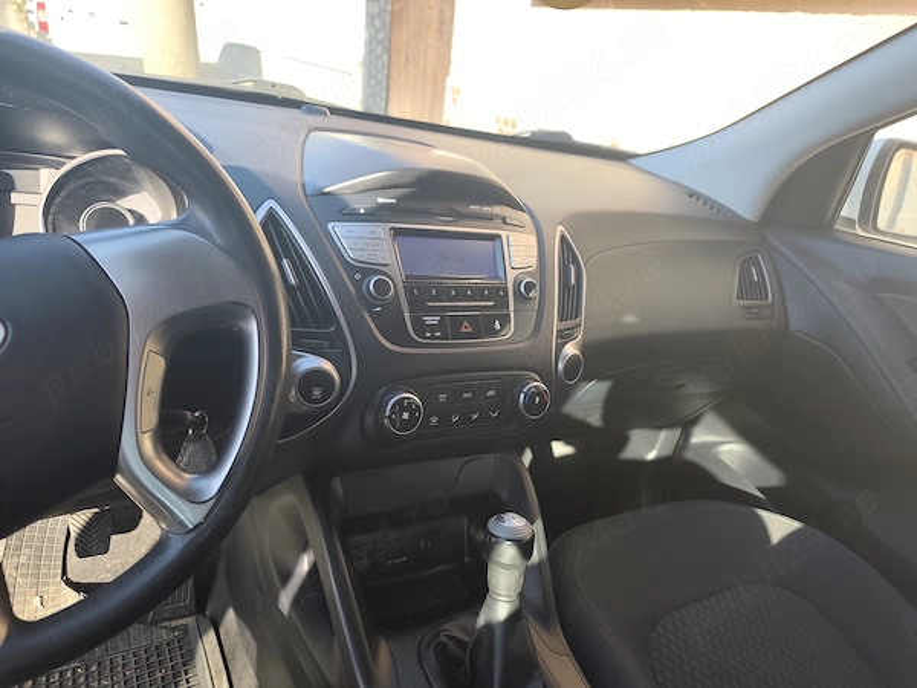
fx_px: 609
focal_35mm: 23
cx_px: 458
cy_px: 344
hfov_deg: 73.9
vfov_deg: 58.9
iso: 50
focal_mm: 6.04
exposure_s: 1/120
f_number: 1.7
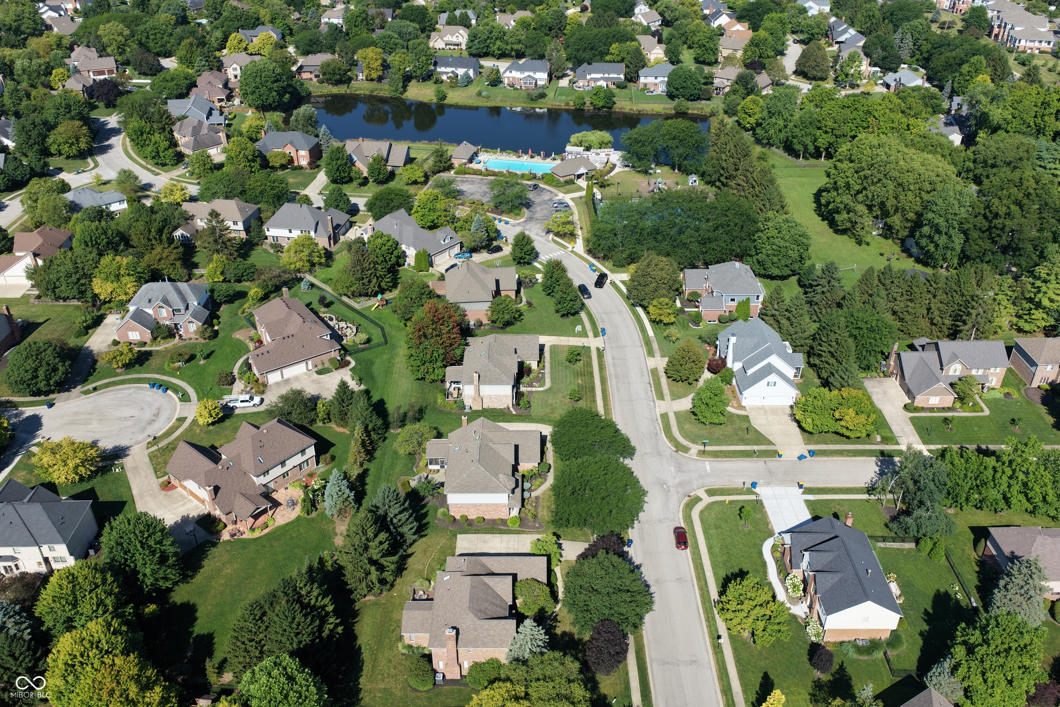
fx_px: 824
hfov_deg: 65.5
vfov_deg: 46.4
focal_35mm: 28
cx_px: 530
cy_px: 354
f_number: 2.8
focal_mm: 14.45
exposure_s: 1/1000
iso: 100
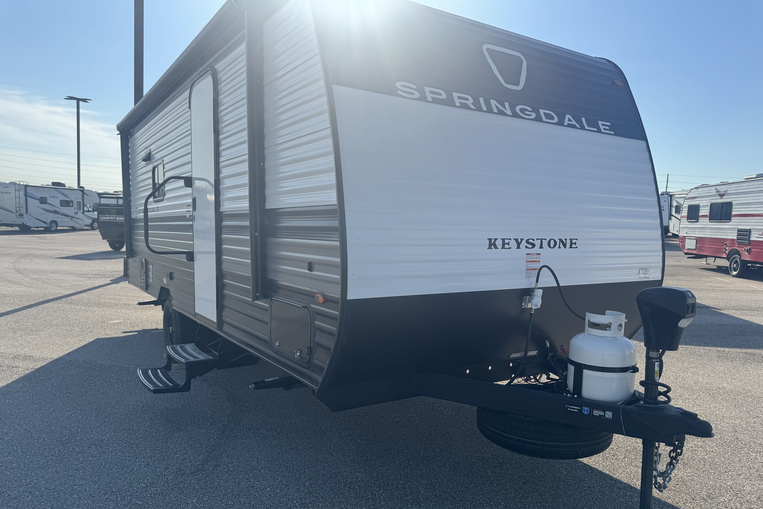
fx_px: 530
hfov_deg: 71.5
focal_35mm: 25
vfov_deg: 51.2
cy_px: 282
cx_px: 381
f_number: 1.78
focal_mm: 6.76
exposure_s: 1/4310
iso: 80
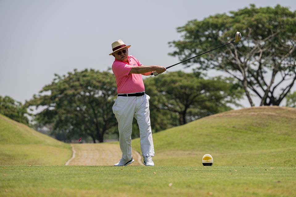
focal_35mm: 135
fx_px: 1110
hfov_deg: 15.2
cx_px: 148
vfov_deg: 10.2
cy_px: 98
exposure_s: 1/3200
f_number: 4
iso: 400
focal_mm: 135
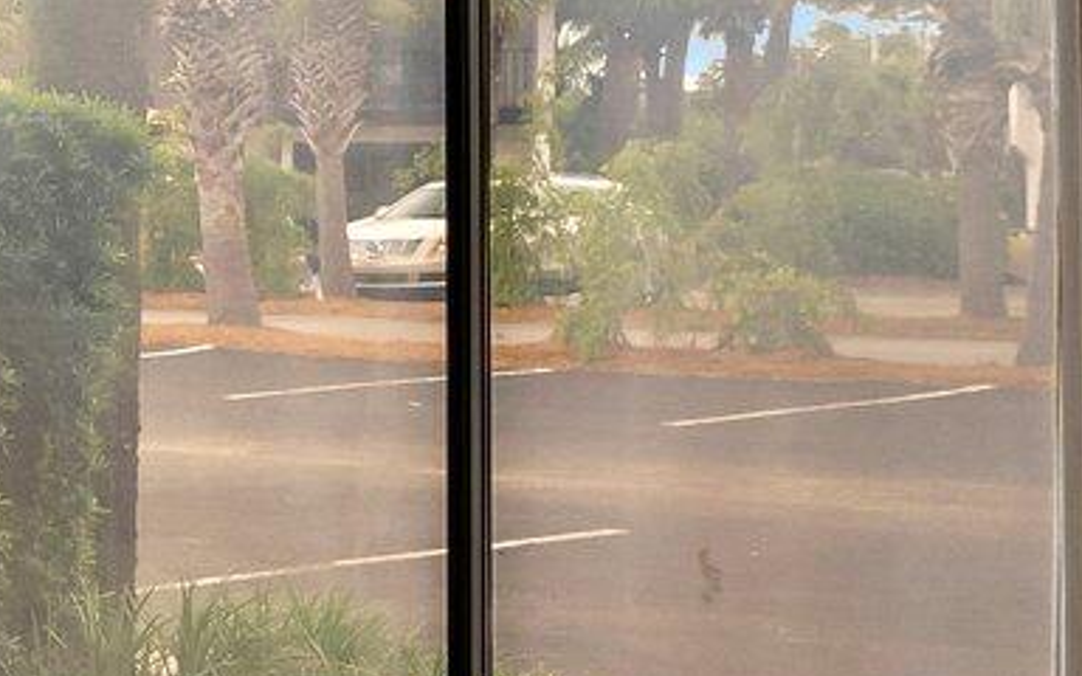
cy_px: 159
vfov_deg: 14.2
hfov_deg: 14.8
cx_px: -1485
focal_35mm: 91
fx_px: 2694
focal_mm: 16.8
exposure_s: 1/5
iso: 500
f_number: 8
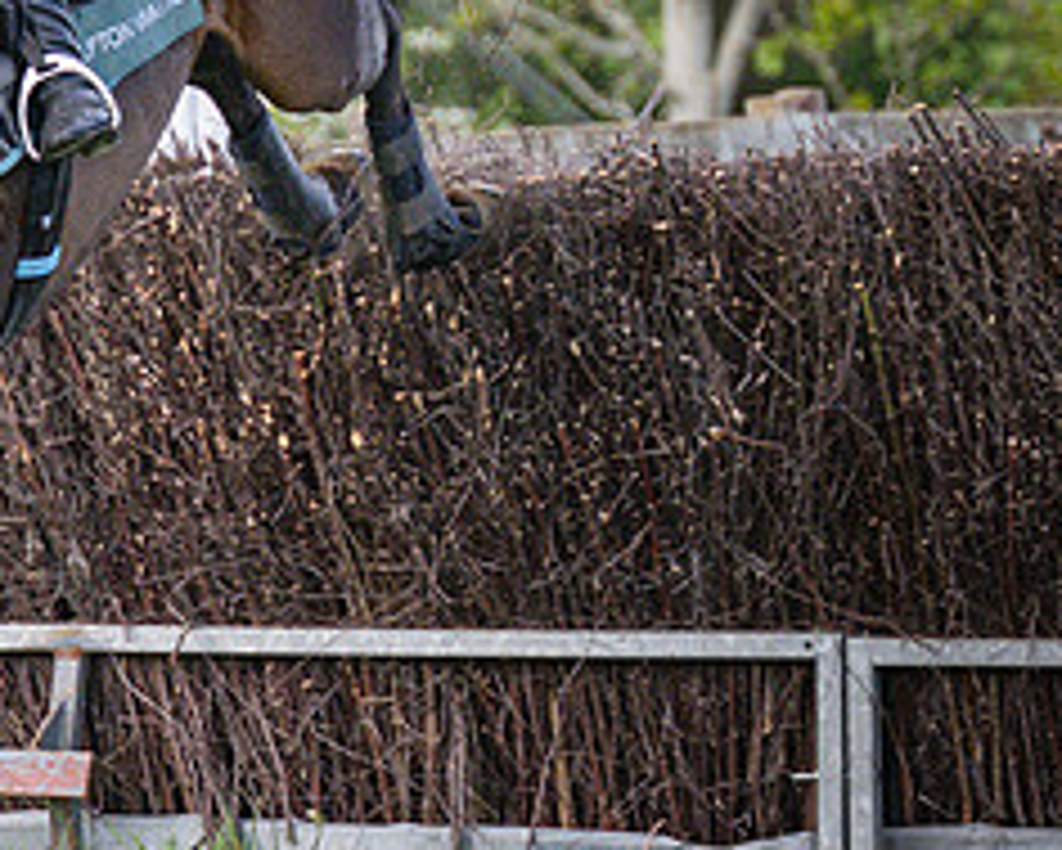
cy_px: -130
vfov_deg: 1.9
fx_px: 25312
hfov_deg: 2.4
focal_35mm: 805
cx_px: -11
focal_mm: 145
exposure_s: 1/2000
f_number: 4
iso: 800
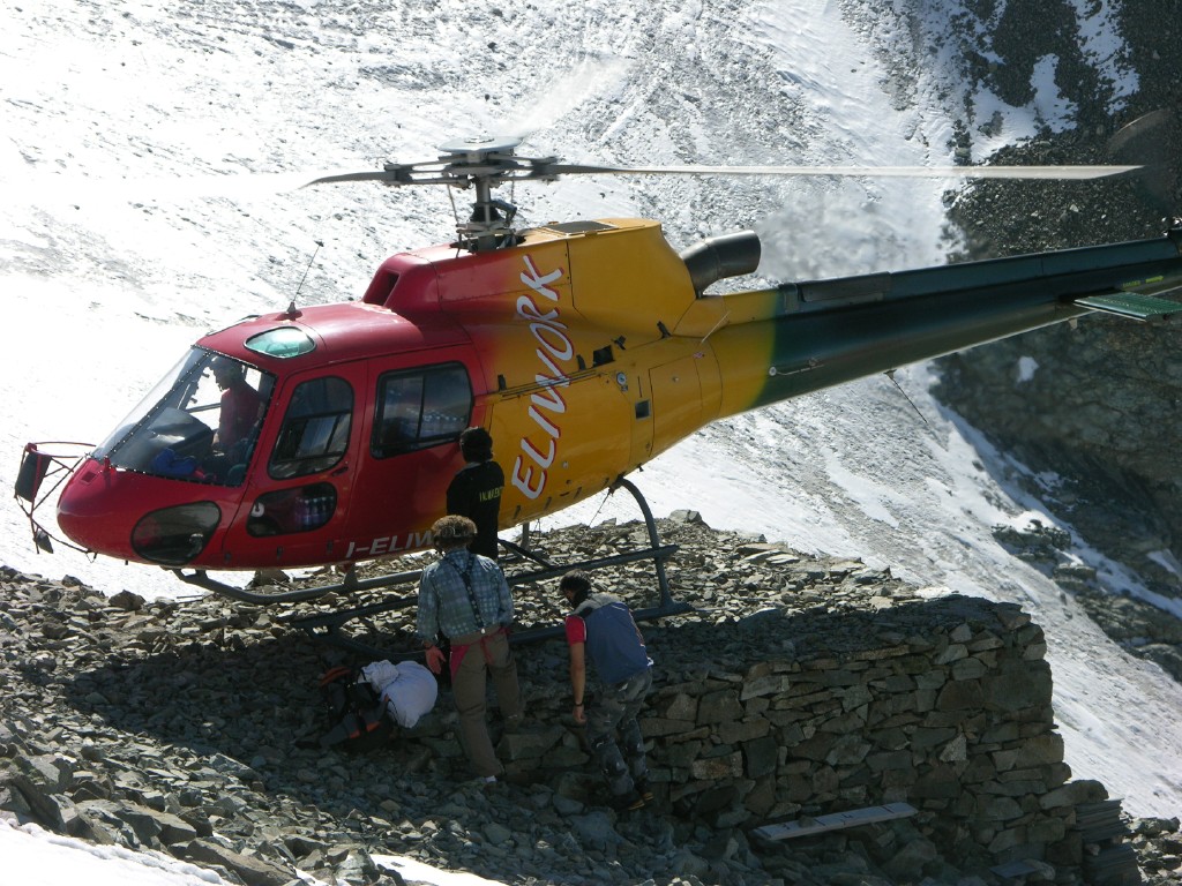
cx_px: 591
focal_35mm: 140
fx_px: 4780
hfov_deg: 14.1
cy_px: 443
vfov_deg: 10.6
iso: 50
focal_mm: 34.7
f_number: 5.4
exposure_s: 1/324
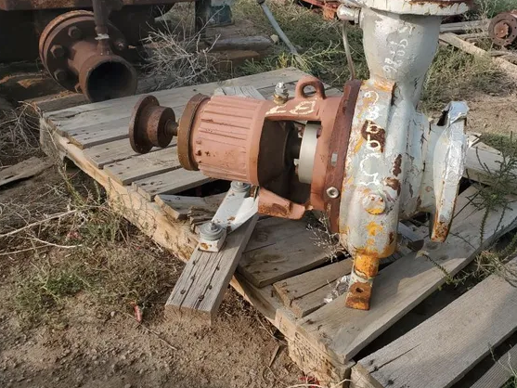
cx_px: 342
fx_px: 523
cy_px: 132
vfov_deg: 40.3
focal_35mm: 35
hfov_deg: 51.7
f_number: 2.4
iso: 50
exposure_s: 1/671
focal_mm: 4.3
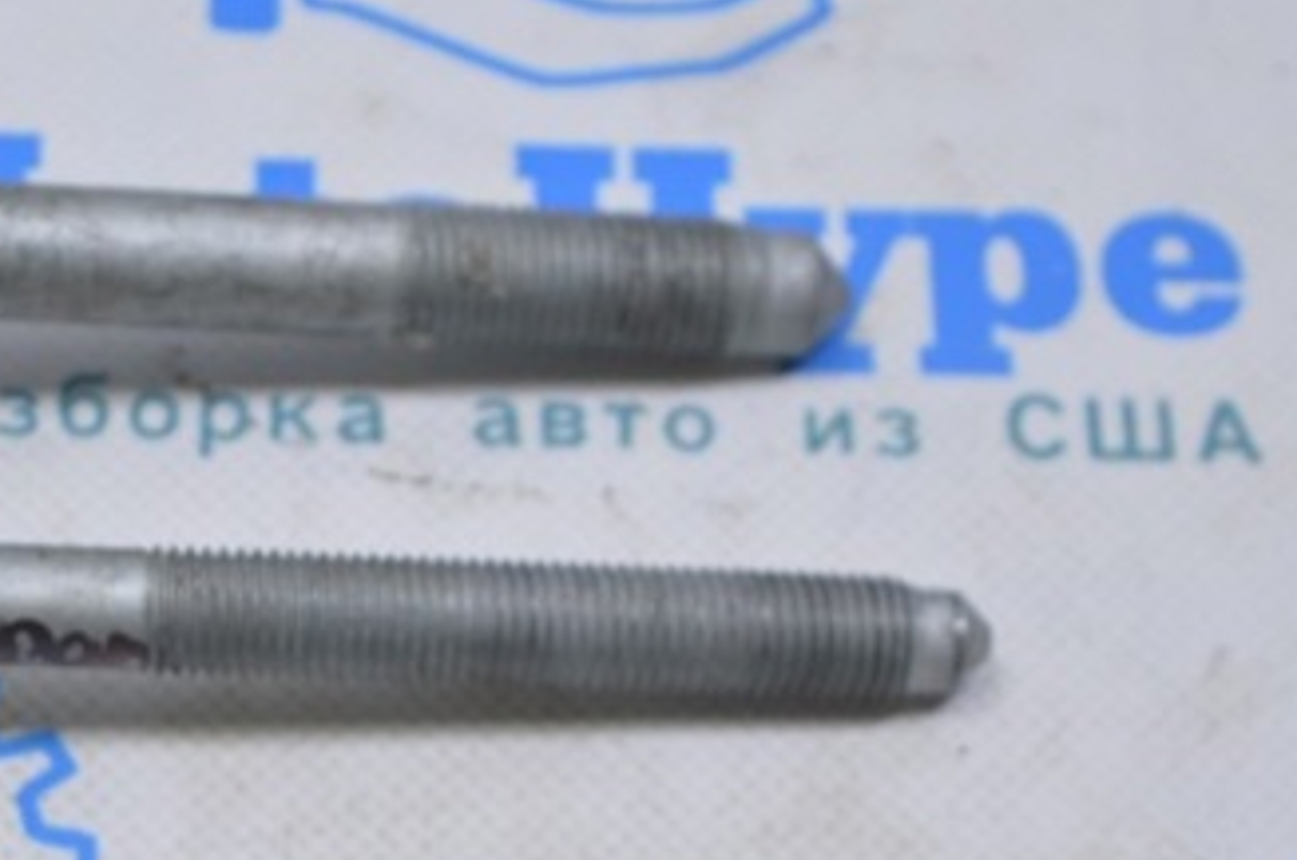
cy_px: 743
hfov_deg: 14.4
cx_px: 115
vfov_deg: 9.7
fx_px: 5072
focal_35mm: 141
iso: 400
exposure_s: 1/25
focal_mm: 48
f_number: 5.6
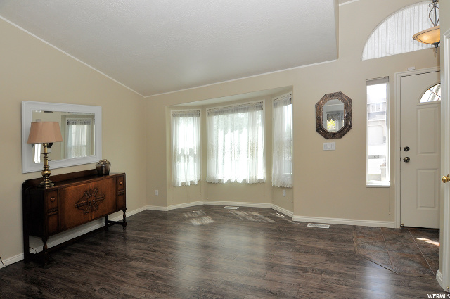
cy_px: 150
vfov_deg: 67.2
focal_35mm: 18
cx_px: 225
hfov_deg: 90.1
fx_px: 225
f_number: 7.1
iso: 200
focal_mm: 12
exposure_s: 1/200
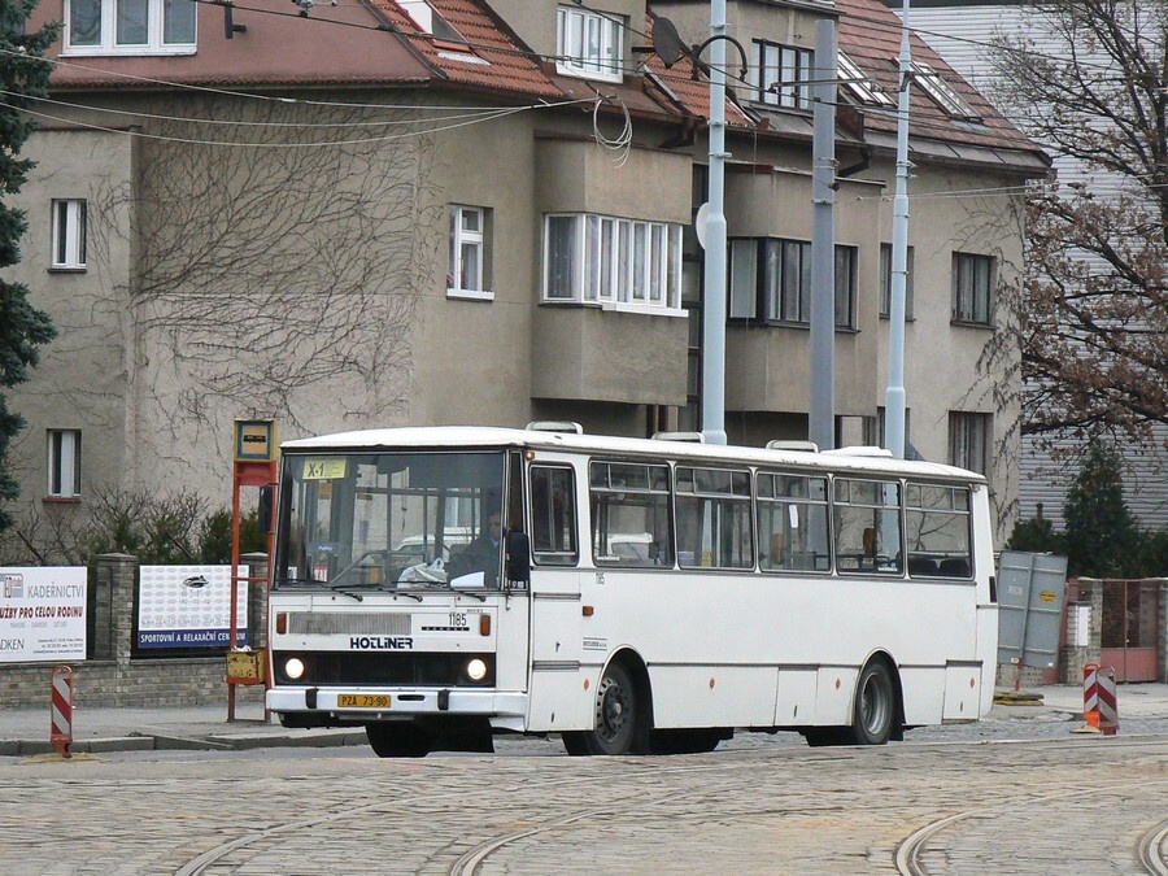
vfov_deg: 8.5
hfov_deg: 11.3
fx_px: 5905
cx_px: 584
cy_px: 438
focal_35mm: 175
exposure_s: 1/500
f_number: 3.2
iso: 200
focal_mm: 24.1
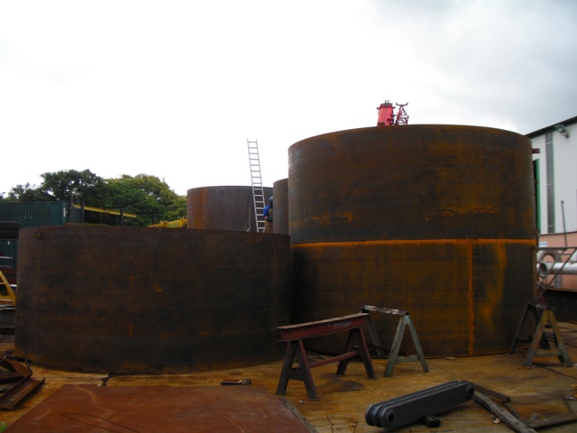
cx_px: 288
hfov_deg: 49.0
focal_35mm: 38
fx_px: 633
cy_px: 216
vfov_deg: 37.7
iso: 50
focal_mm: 6.3
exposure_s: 1/218
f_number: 3.5
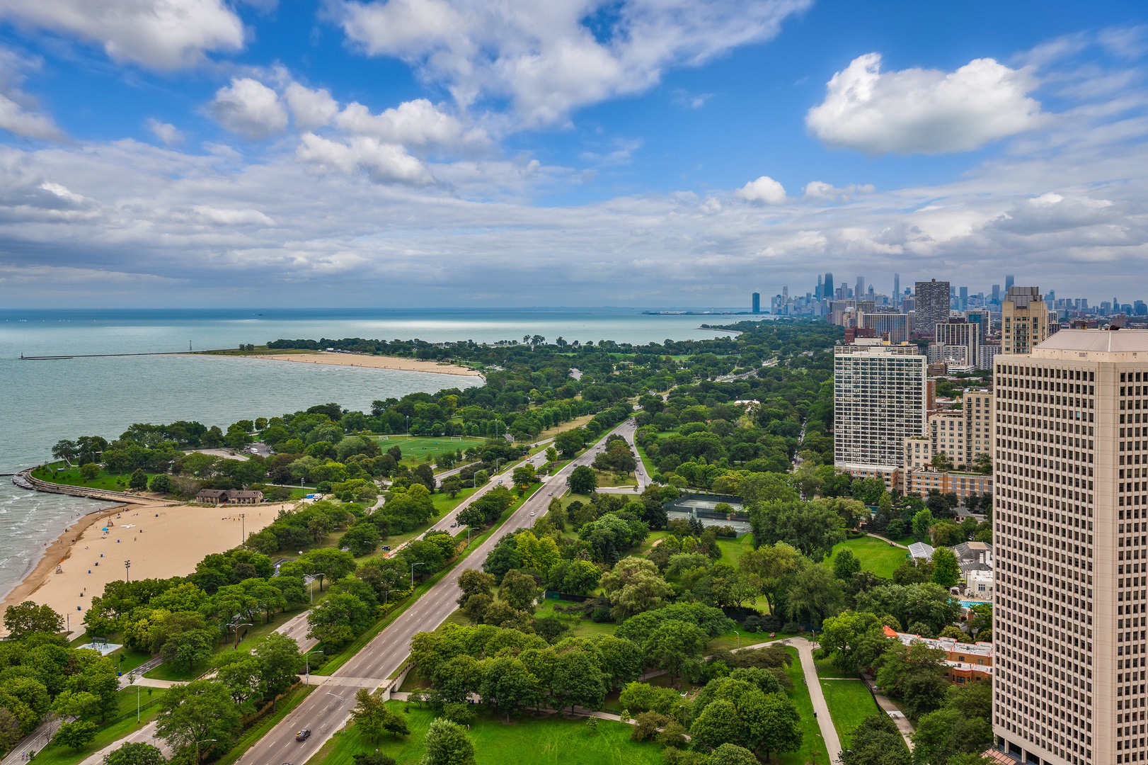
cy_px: 382
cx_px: 574
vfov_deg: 36.8
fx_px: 1147
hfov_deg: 53.2
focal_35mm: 36
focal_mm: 24
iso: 320
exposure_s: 1/500
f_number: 8
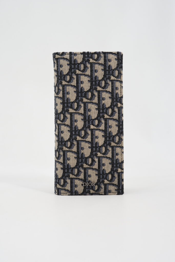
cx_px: 88
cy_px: 131
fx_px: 364
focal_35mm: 50
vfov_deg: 39.6
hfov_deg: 27.0
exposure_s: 1/10
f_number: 6.3
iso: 640
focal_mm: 50
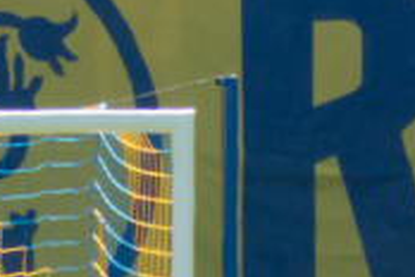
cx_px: -93
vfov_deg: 0.5
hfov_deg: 0.7
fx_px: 31826
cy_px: -595
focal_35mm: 2761
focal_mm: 146.8
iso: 800
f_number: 11
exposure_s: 1/400
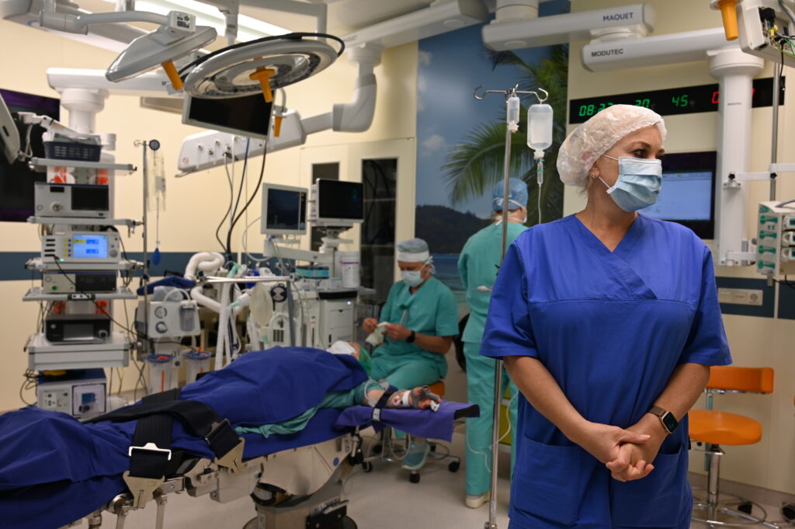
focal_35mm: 32
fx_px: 695
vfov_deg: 41.6
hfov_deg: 59.5
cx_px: 398
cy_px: 264
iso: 400
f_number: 4
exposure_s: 1/250
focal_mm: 31.5
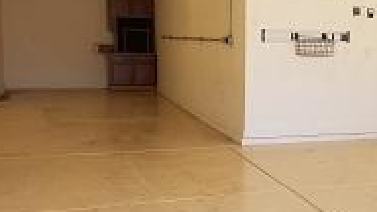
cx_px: 302
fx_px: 590
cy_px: 110
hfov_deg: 34.4
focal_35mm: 59
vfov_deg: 20.4
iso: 50
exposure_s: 1/189
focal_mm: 4.2
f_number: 1.7
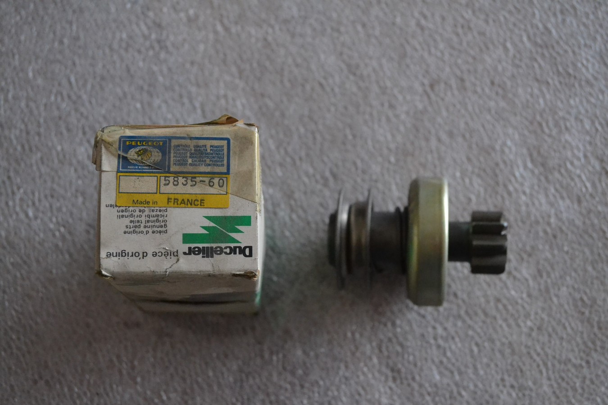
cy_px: 202
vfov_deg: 26.5
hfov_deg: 38.9
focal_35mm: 51
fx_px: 861
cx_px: 304
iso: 3200
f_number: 5
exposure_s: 1/50
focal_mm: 34
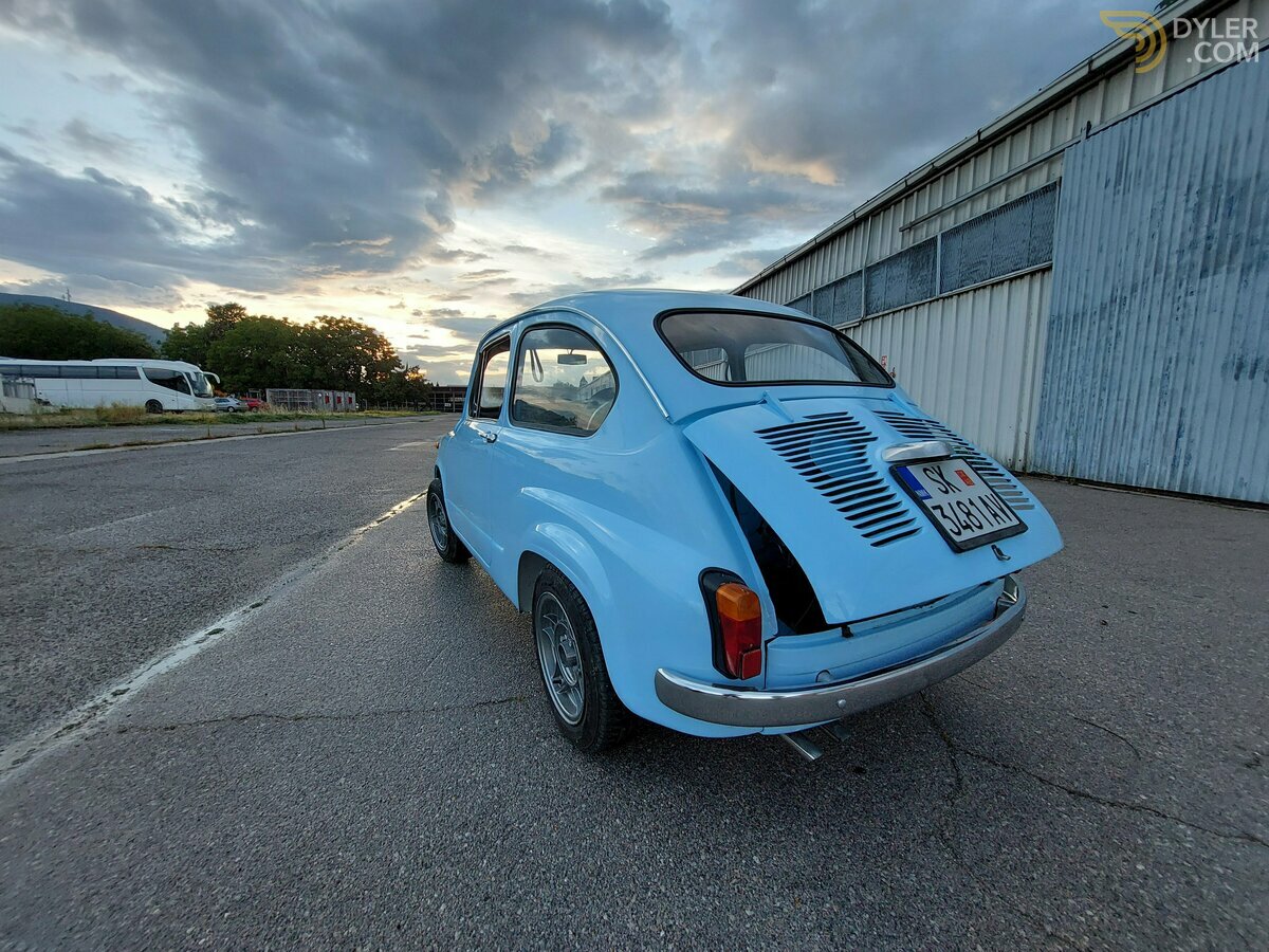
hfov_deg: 106.2
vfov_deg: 89.9
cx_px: 634
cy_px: 476
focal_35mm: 13
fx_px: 477
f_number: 2.2
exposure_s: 1/130
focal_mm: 1.74
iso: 50
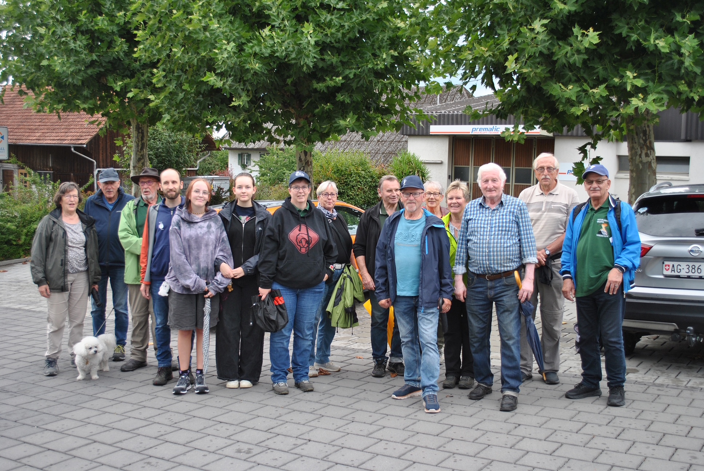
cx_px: 352
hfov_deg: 49.5
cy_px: 236
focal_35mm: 39
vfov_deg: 34.3
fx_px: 764
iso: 200
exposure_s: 1/80
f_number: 4.2
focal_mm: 26
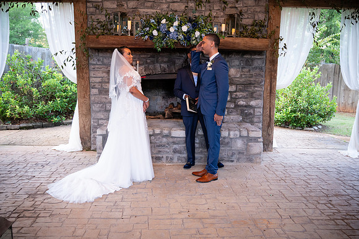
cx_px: 180
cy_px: 120
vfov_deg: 43.6
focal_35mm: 30
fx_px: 299
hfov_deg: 62.0
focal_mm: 30
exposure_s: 1/125
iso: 1600
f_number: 4
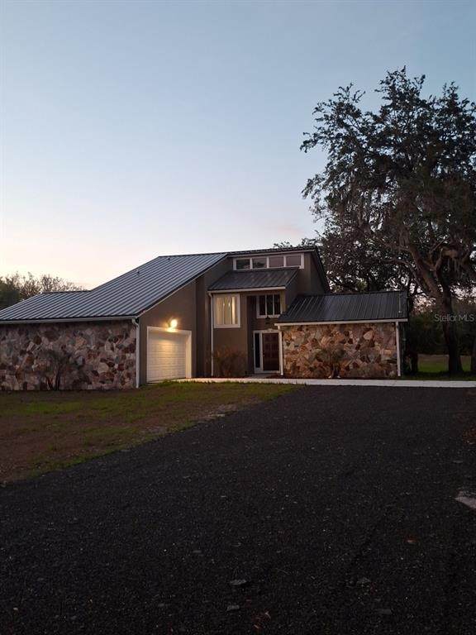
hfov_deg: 54.9
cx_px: 238
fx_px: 458
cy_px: 318
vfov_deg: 69.4
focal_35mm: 25
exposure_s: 1/30
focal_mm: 4.69
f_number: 1.8
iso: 45
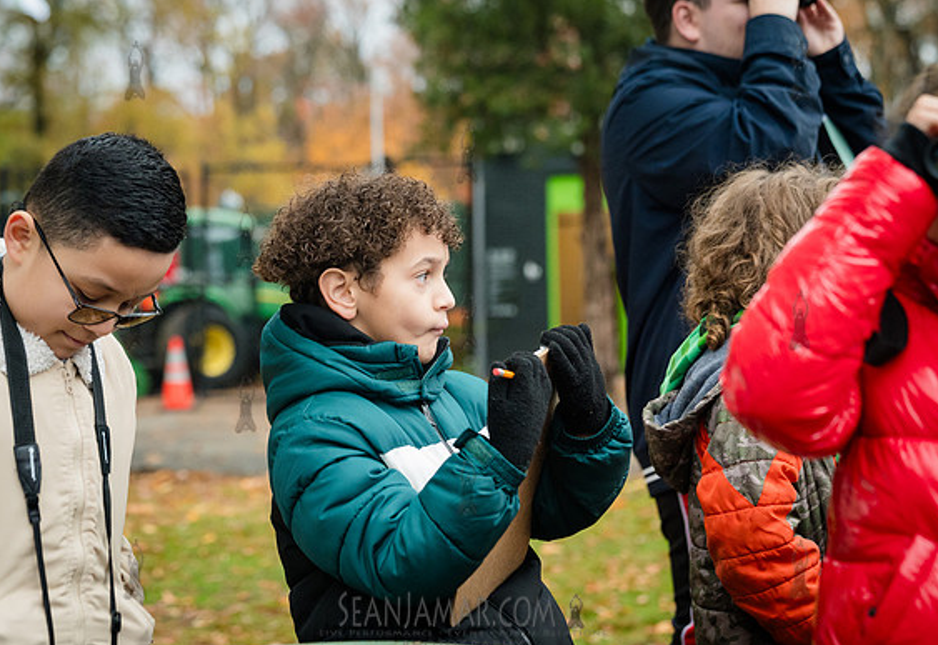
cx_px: 450
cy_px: 319
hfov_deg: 26.1
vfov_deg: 18.1
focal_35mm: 77
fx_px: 2026
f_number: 4
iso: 4000
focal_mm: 73
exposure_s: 1/400
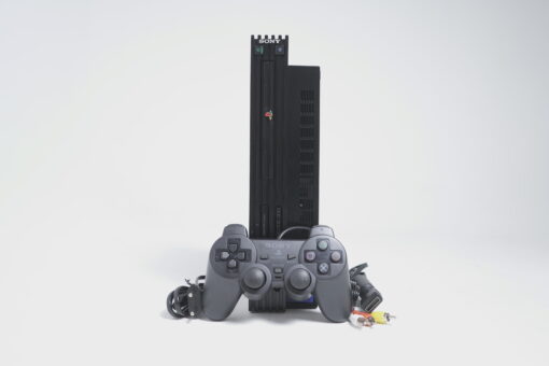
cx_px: 274
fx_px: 442
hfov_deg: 63.7
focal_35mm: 29
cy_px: 183
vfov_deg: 45.0
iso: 100
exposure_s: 1/4
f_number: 5
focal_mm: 29
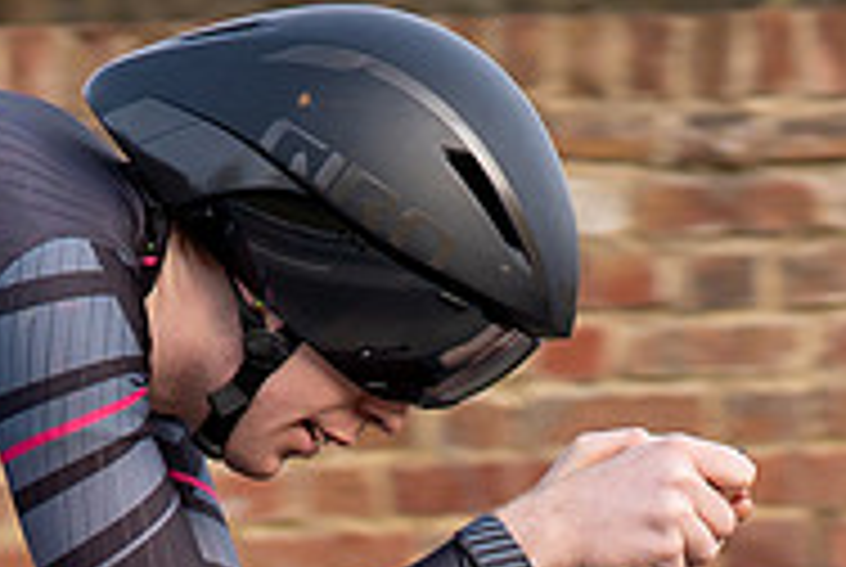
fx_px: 12592
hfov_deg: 3.8
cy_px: 599
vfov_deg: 2.6
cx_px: 291
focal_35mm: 535
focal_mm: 70
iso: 160
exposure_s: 1/800
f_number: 4
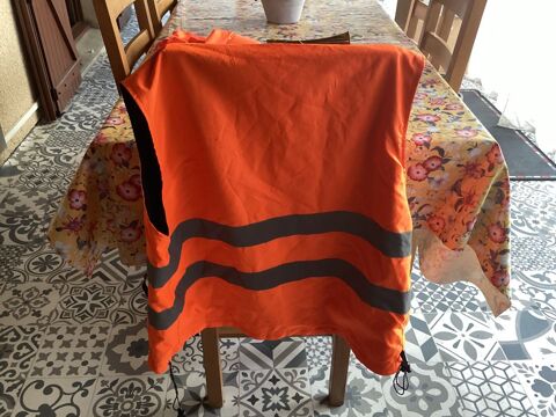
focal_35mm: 31
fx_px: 498
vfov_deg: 45.4
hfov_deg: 58.4
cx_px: 278
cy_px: 208
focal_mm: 3.3
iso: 250
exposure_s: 1/60
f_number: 2.4
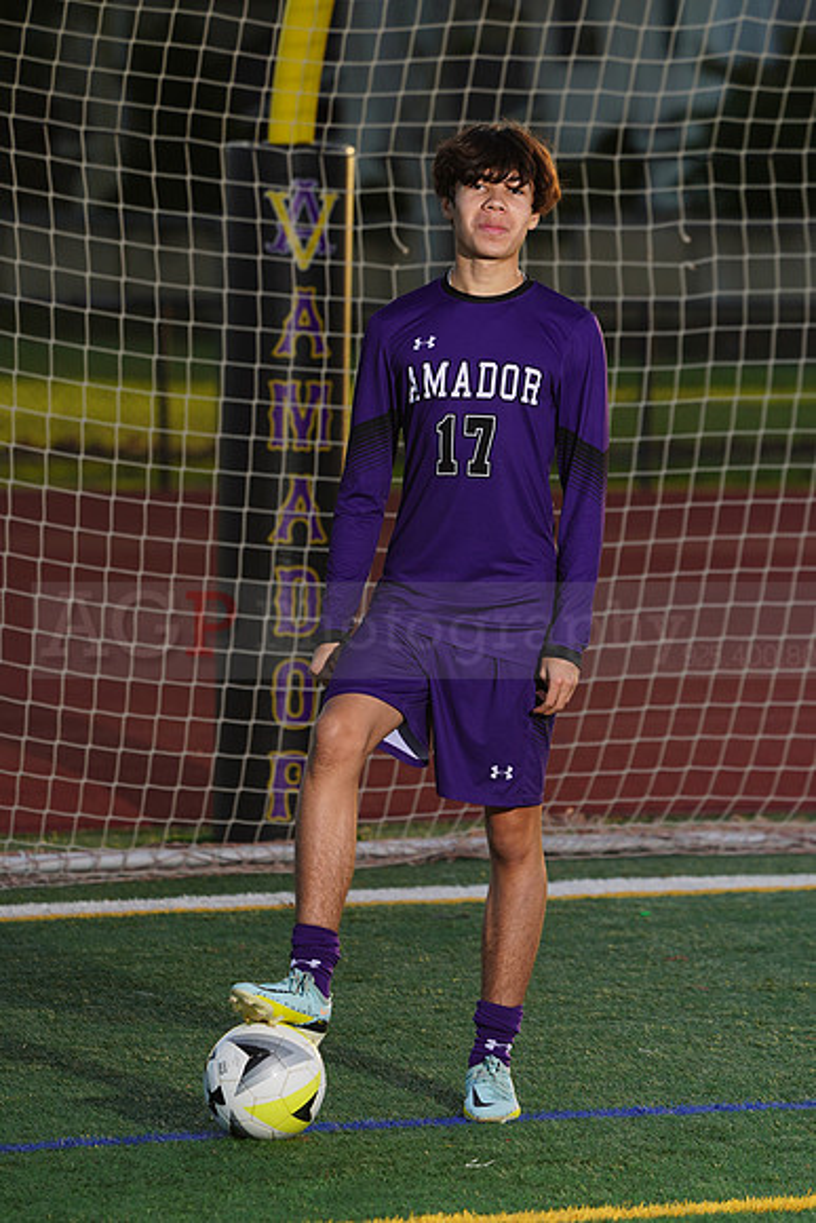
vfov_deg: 7.9
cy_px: 612
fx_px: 8902
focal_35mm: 262
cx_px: 408
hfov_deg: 5.2
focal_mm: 262
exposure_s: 1/200
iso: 100
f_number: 7.1
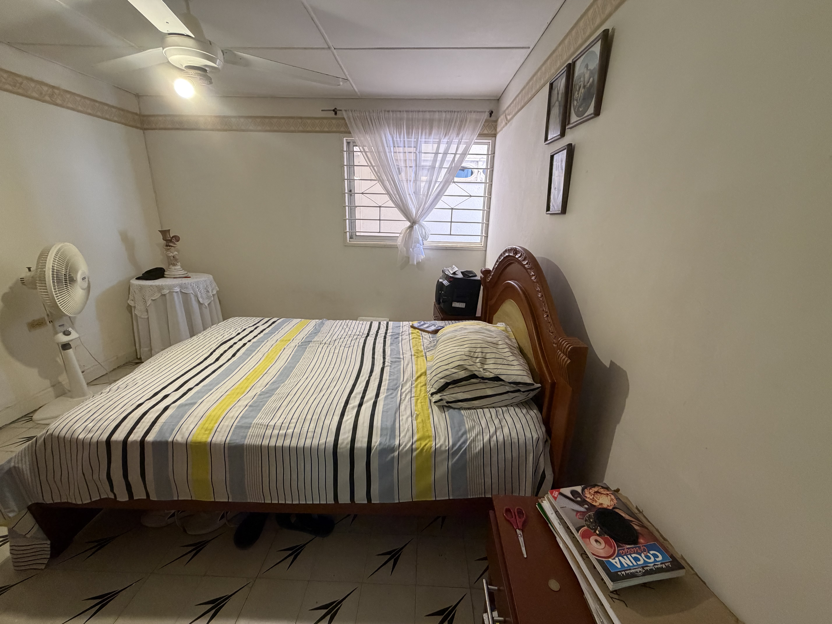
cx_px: 416
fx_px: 336
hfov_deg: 102.1
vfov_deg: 85.7
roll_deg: -0.7
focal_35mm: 14
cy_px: 312
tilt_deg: -16.6
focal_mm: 2.22
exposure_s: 1/60
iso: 400
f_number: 2.2
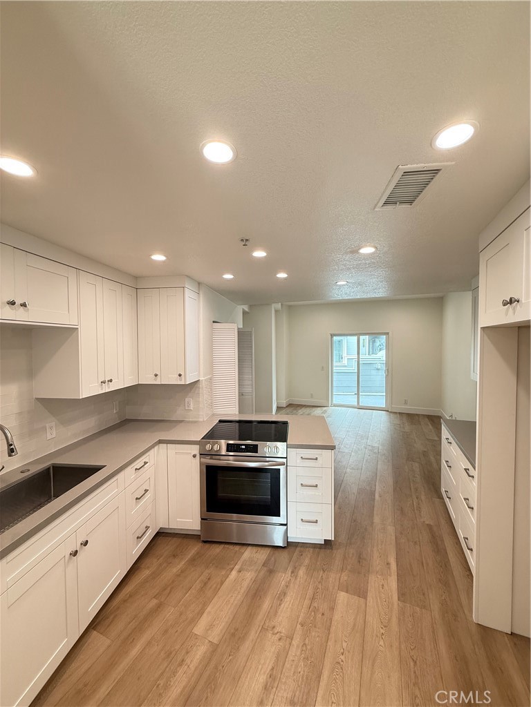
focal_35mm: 14
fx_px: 286
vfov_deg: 102.1
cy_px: 354
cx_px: 266
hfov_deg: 85.7
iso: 200
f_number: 2.2
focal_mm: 2.22
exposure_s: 1/120
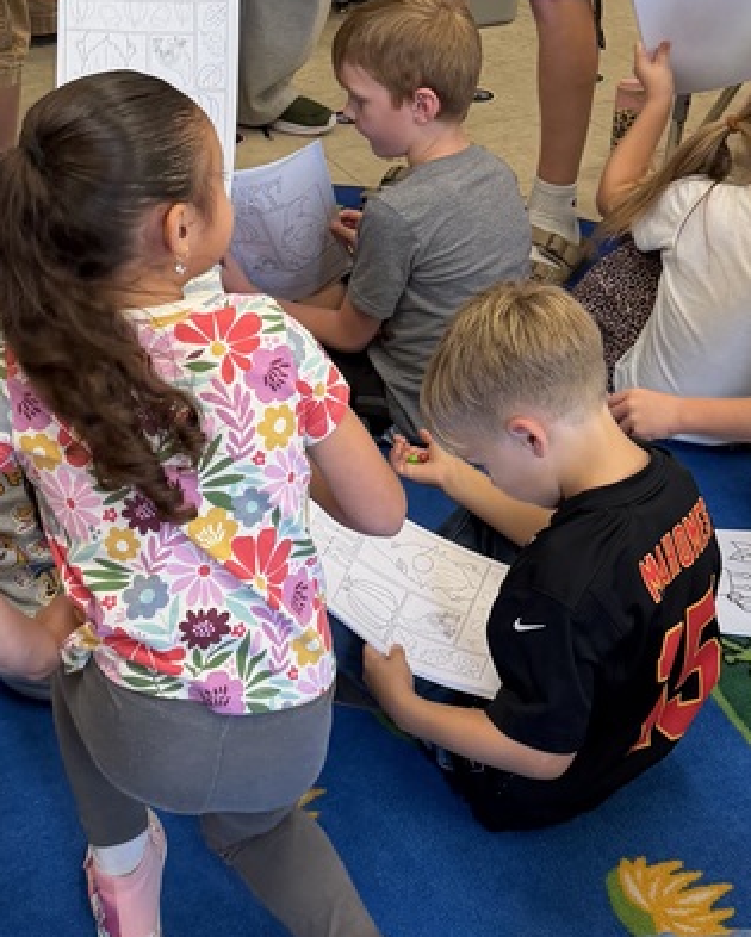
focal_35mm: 61
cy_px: 260
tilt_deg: -25.4
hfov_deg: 25.0
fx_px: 1693
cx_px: 379
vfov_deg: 30.5
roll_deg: -1.4
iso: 200
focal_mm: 6.76
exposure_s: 1/120
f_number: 1.78
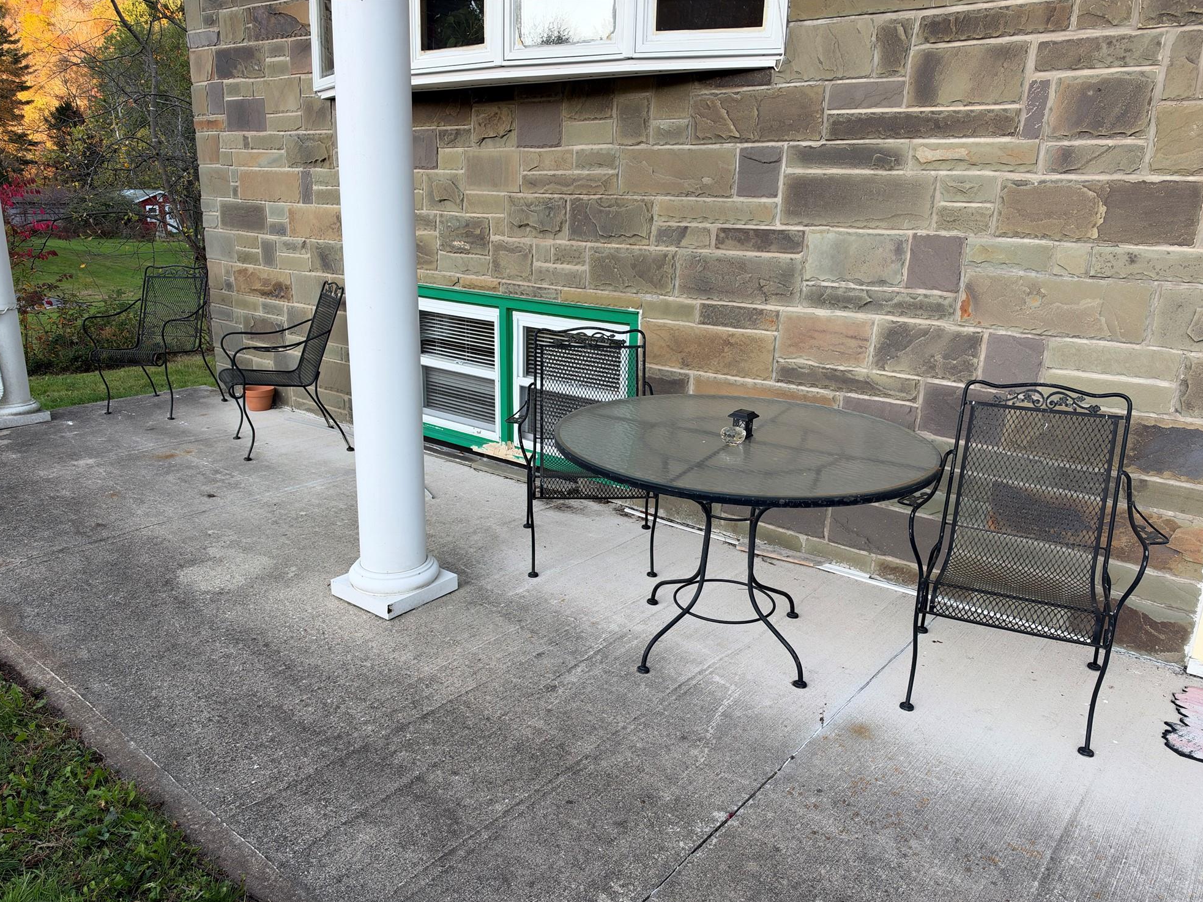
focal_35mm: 25
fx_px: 869
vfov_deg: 54.9
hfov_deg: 69.4
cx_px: 581
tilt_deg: -16.6
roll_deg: -1.7
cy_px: 468
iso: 64
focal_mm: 6.93
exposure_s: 1/356
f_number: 1.8
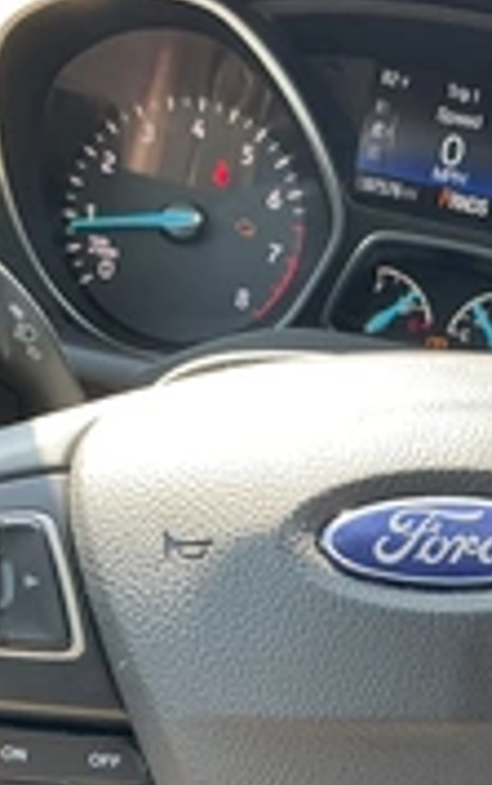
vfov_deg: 29.7
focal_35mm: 67
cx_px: 368
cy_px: 656
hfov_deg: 19.3
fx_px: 1434
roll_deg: -10.6
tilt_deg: -27.6
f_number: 1.8
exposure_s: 1/122
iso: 64
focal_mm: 3
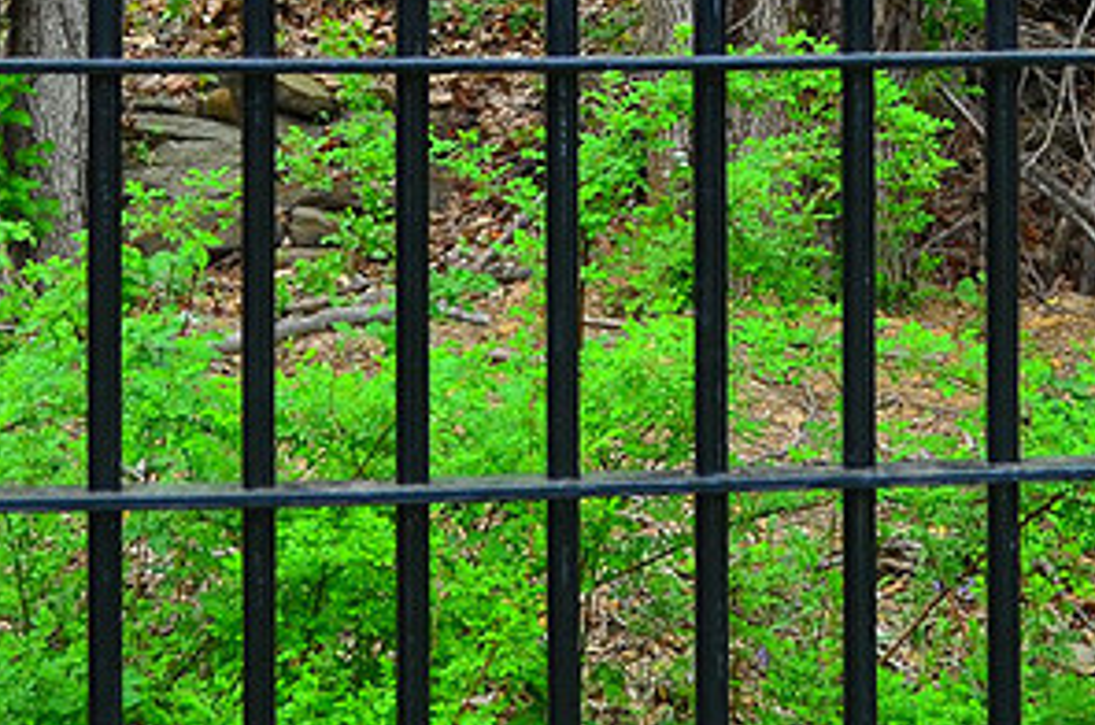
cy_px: -161
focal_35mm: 134
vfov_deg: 10.0
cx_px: 633
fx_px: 4067
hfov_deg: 15.3
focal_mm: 24
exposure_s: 1/30
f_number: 4
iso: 360
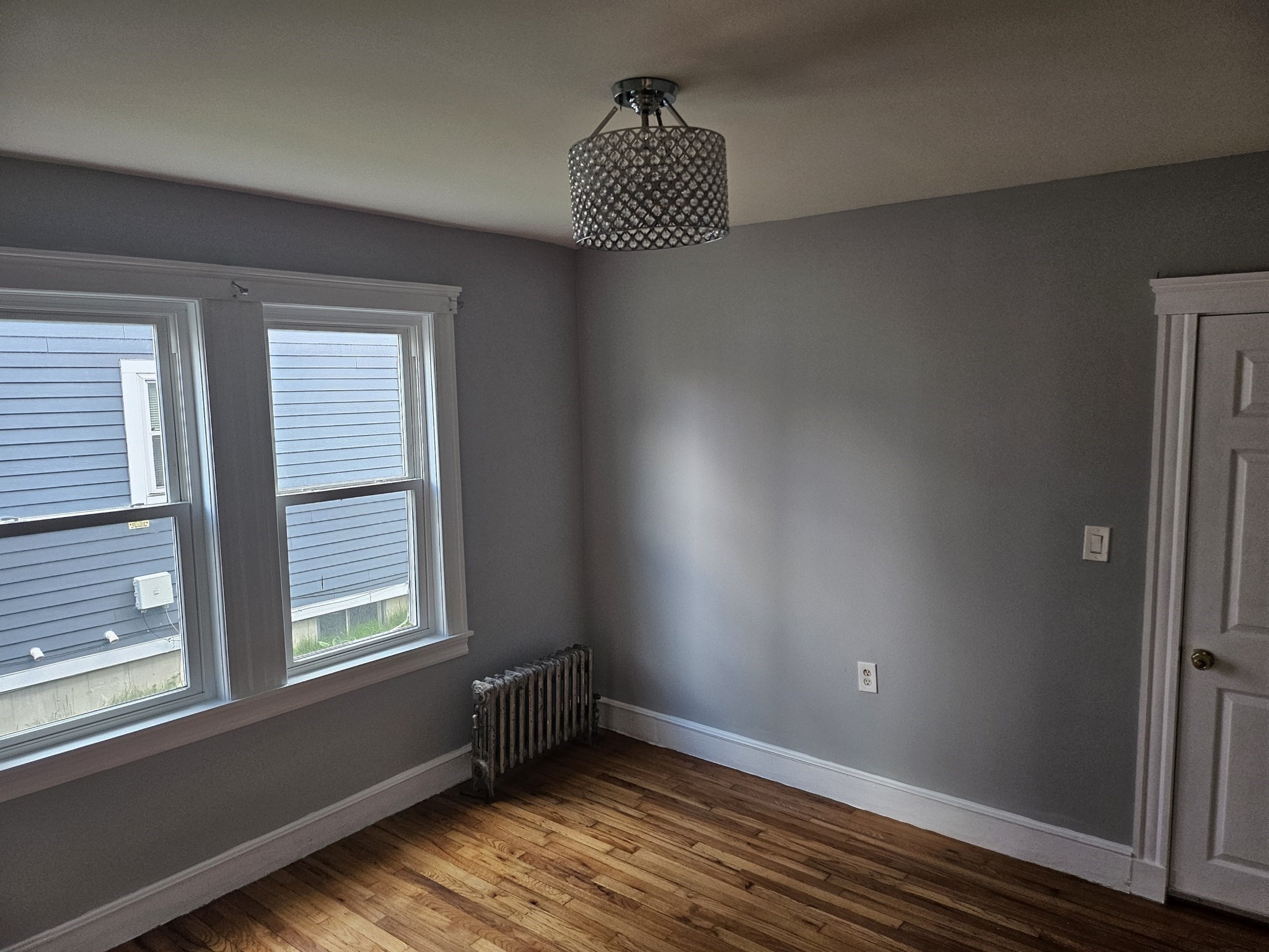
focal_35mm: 24
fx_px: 880
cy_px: 476
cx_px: 634
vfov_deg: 56.8
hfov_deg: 71.6
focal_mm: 5
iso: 160
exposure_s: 1/120
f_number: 1.8
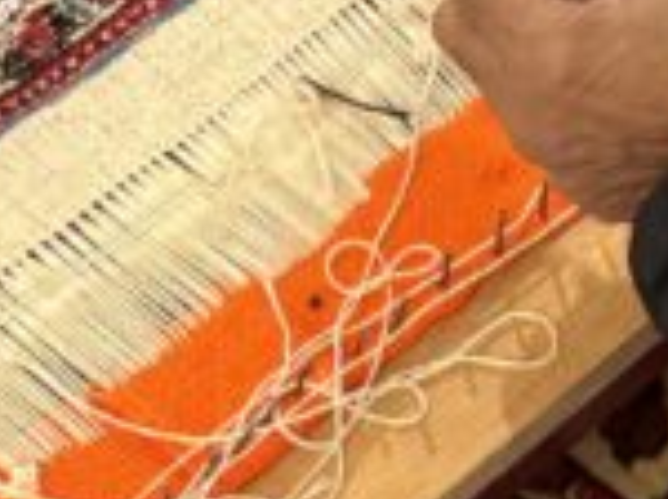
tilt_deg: -49.6
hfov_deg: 12.0
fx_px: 3160
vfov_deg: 8.9
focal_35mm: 164
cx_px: 583
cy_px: -116
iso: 320
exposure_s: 1/60
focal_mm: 6.76
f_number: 1.78
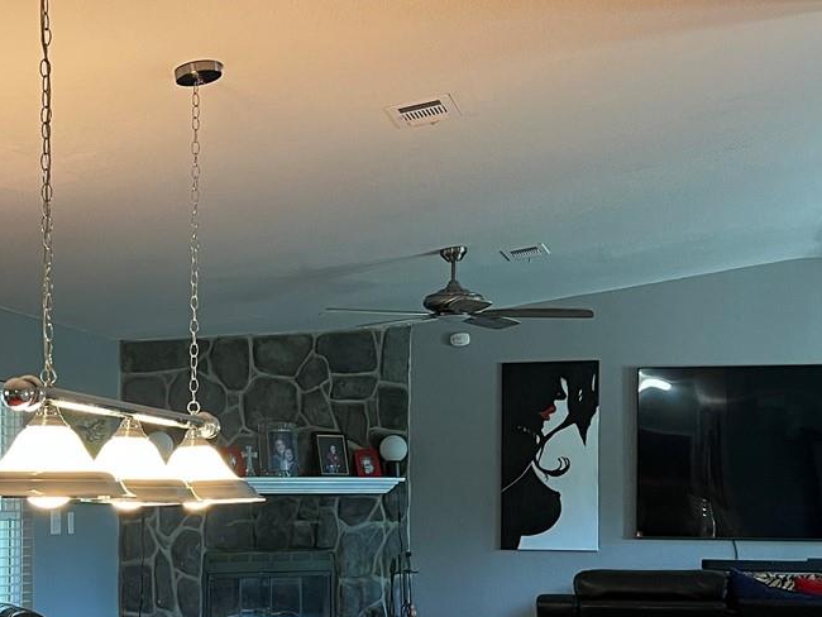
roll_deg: -0.3
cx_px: 218
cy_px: 496
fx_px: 1520
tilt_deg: -1.1
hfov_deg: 29.8
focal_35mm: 64
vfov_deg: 22.6
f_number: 1.5
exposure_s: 1/60
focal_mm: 5.7
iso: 200
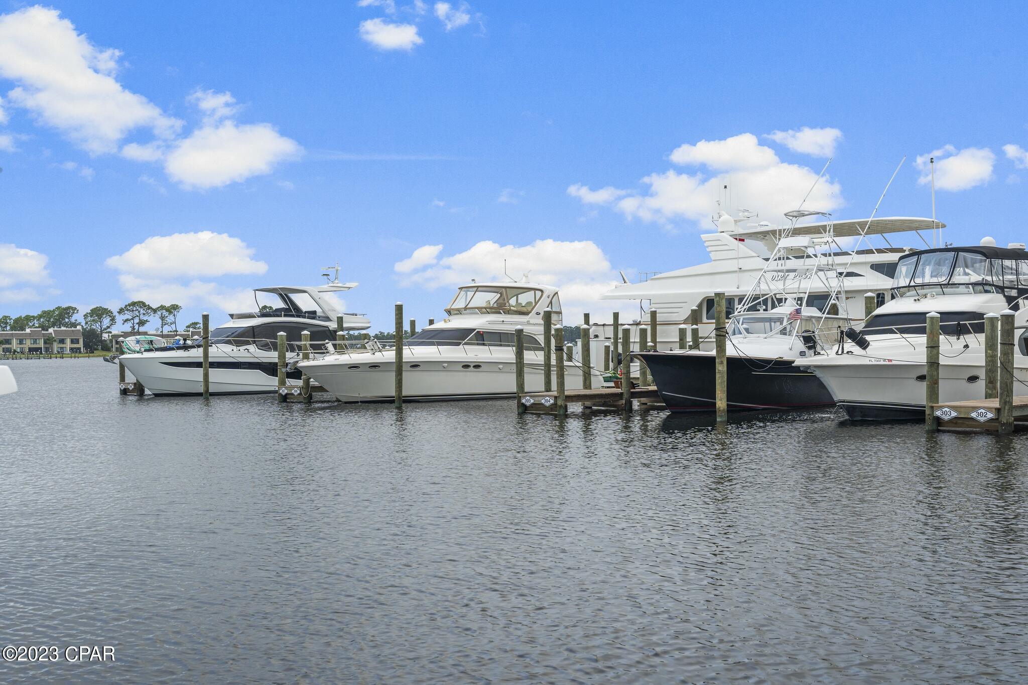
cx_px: 514
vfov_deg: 31.8
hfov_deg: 46.3
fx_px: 1202
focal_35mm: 42
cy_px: 342
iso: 100
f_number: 8
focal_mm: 42.1
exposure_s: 1/25
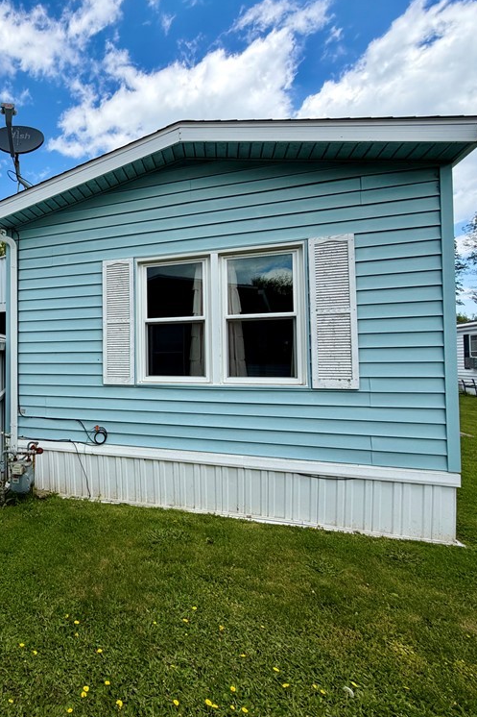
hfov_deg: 54.9
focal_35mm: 20
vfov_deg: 84.0
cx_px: 60
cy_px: 349
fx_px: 398
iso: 20
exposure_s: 1/770
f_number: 2.2
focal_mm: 2.22
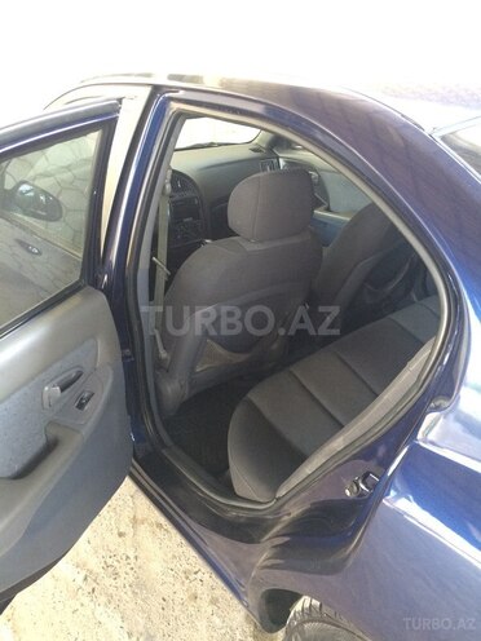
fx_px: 537
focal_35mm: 29
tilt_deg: -28.0
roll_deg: +2.9
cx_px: 240
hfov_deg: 48.2
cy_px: 320
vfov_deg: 61.7
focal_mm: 4.15
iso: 200
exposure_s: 1/33
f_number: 2.2
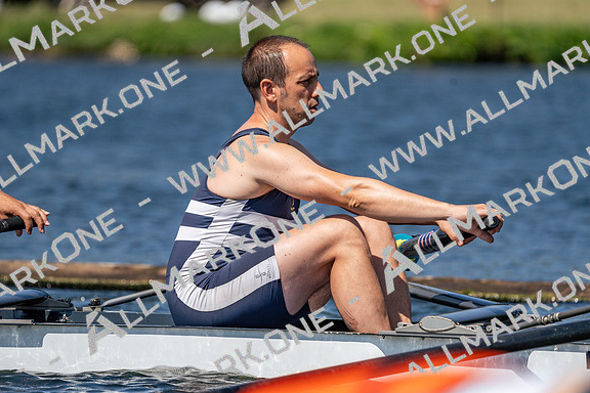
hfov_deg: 4.5
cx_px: 294
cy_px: 197
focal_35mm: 459
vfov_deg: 3.0
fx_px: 7522
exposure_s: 1/2000
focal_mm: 456
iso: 200
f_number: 6.3
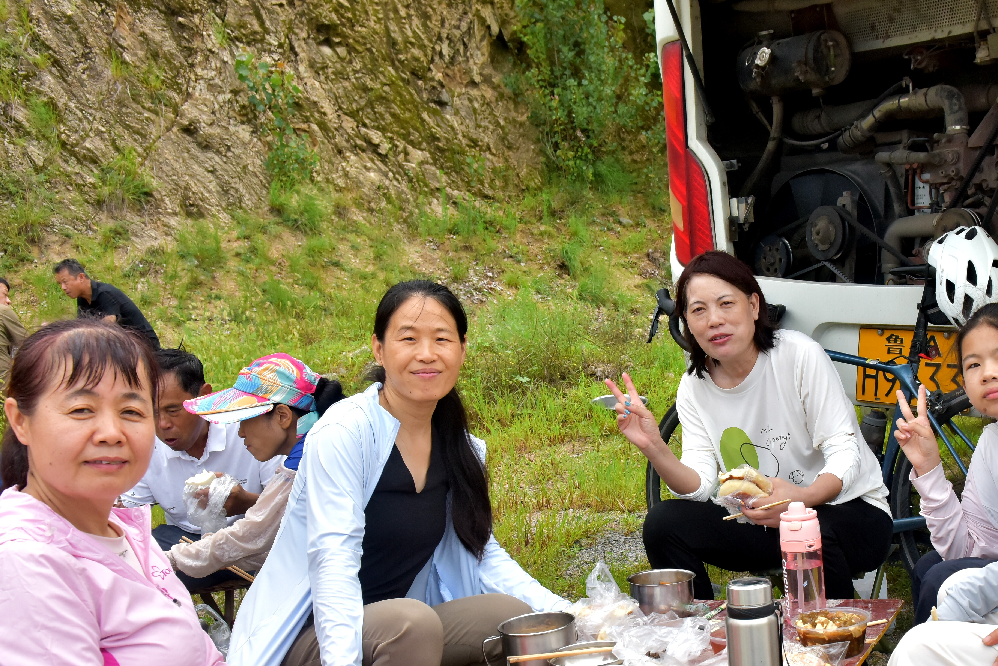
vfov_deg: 27.1
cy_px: 508
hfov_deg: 39.6
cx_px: 709
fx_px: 1359
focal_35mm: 49
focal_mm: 31
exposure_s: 1/1000
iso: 1000
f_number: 8
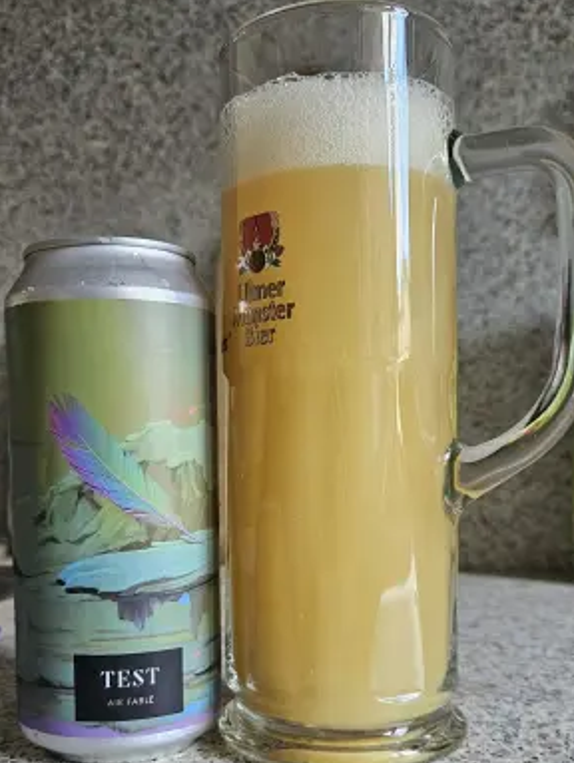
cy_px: 386
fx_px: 530
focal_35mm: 24
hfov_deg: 56.9
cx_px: 297
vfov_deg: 71.5
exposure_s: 1/101
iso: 250
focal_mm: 5.4
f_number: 1.8
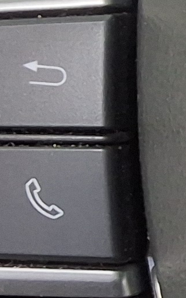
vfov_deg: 11.1
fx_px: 1524
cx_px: 702
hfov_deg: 6.0
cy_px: 120
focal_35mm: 188
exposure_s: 1/30
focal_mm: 2.91
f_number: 1.9
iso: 250
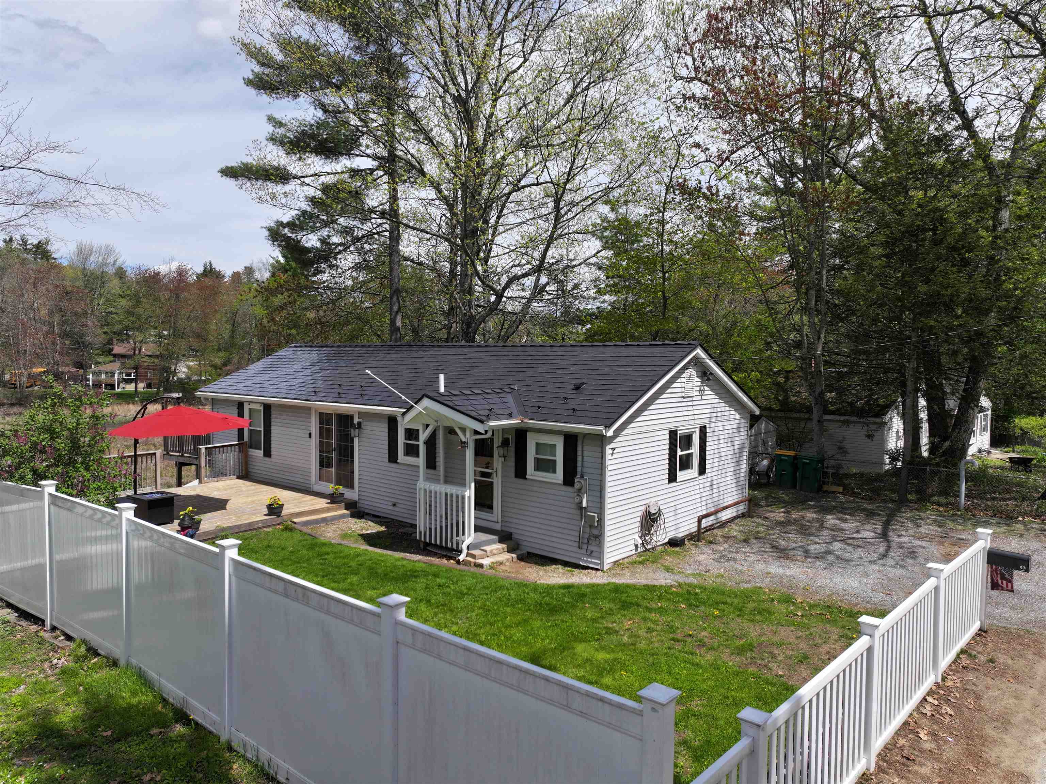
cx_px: 523
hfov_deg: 71.6
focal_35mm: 24
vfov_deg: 56.8
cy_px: 392
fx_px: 725
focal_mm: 12.29
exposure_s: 1/2000
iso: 110
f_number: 2.8
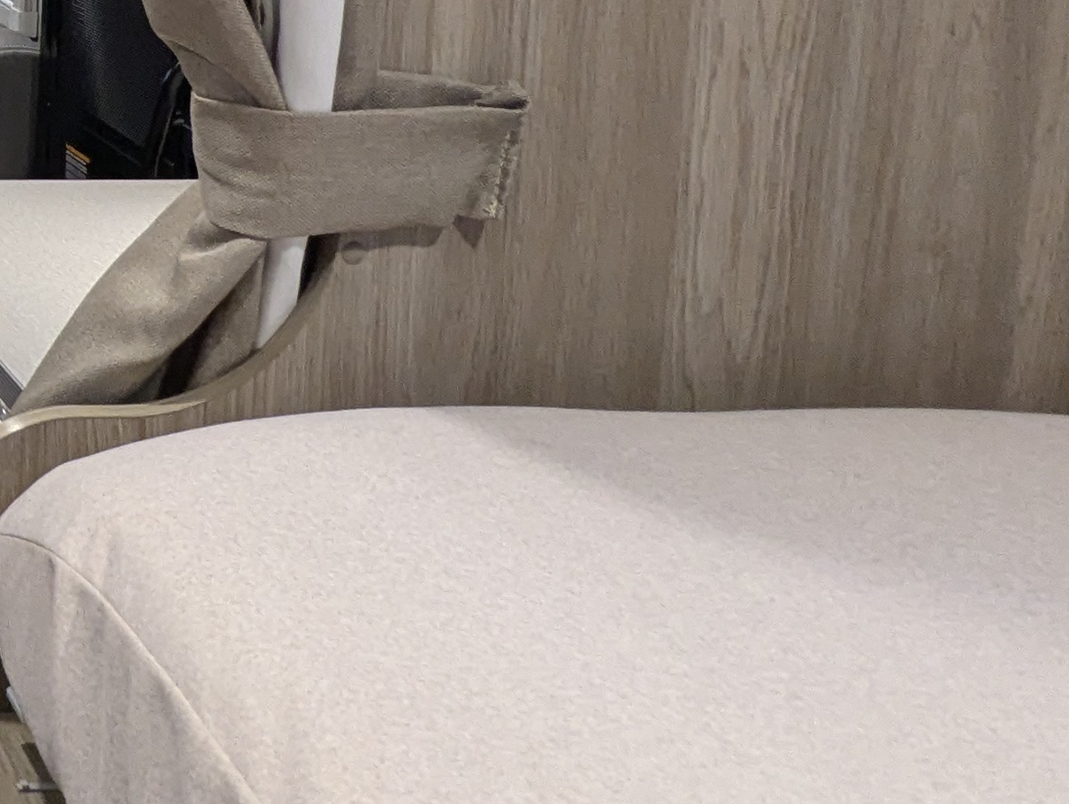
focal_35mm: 54
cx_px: -585
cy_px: -97
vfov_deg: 25.0
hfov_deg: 25.4
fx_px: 1670
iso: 271
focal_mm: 2.35
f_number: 2.2
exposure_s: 1/59.5
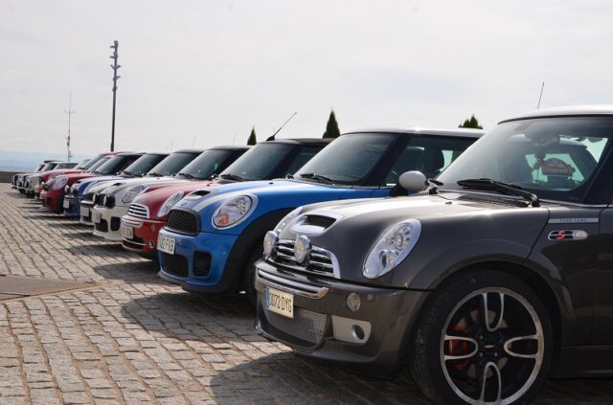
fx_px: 968
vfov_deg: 23.6
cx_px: 306
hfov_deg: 35.1
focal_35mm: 57
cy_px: 202
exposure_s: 1/250
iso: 100
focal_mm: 38
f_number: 10
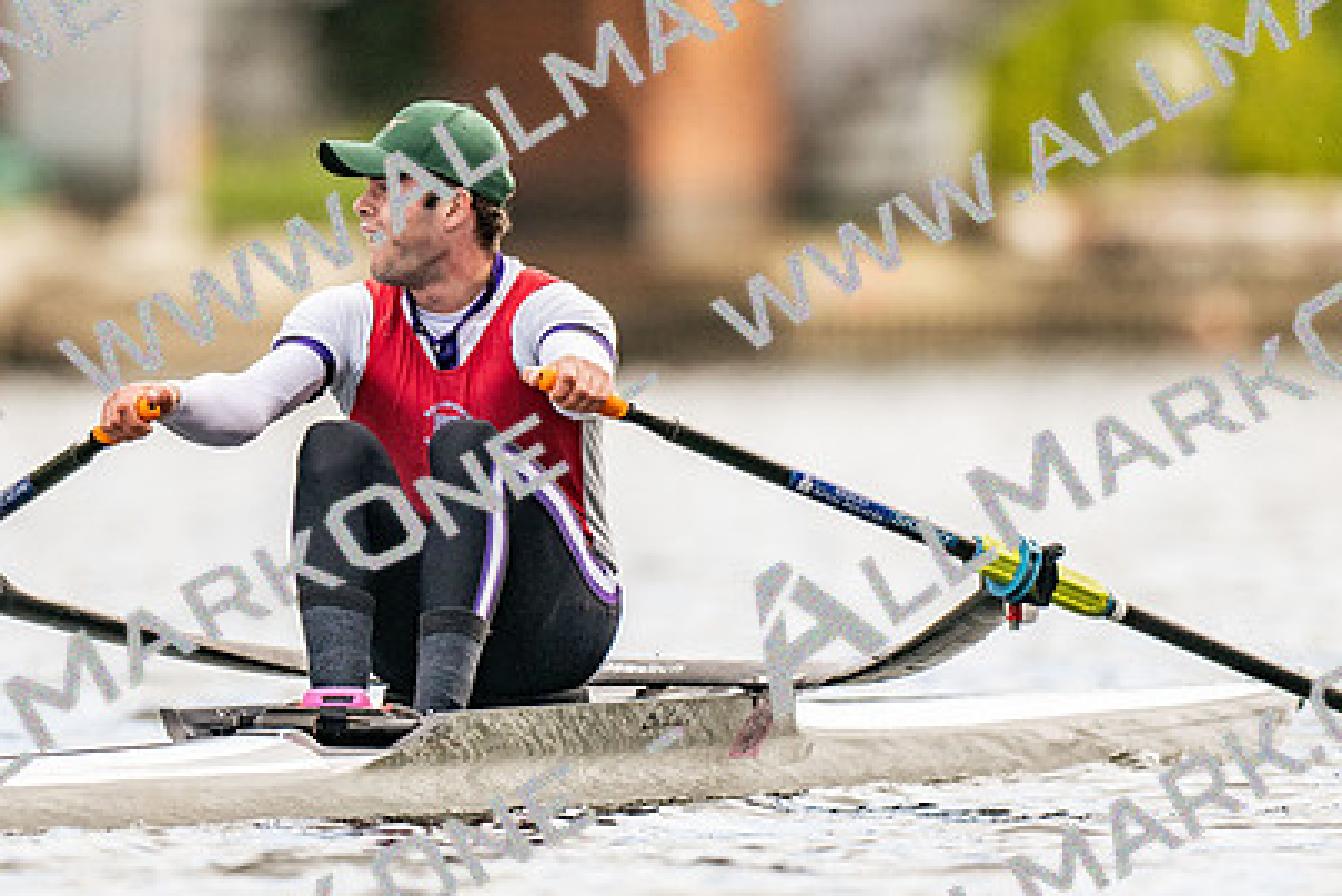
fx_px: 48364
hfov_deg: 1.6
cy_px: 405
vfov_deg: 1.1
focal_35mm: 1297
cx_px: 470
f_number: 4
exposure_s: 1/2500
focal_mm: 600
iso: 400
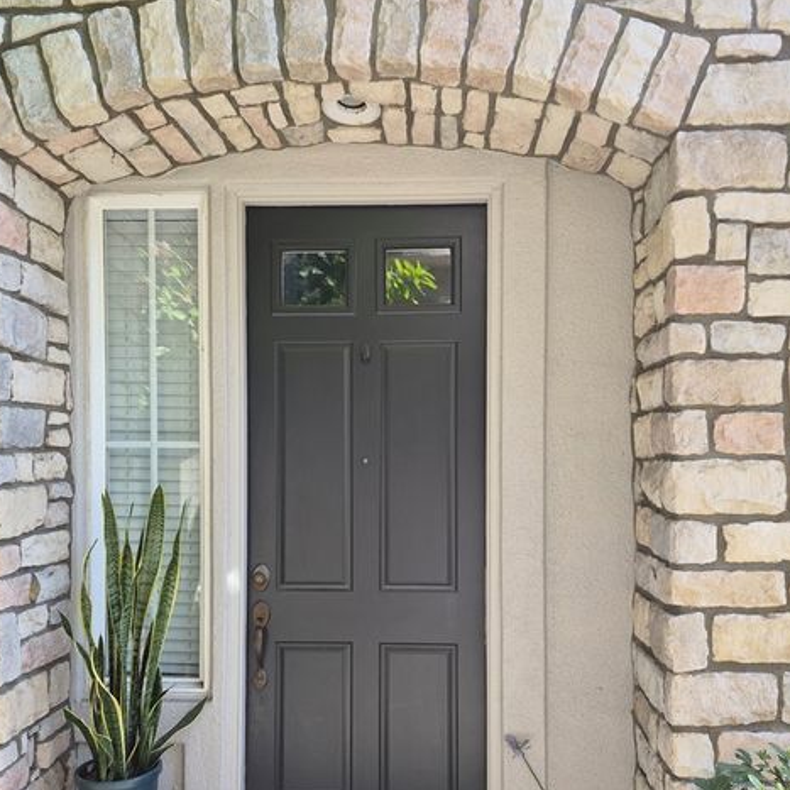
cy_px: 478
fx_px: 749
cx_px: 398
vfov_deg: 55.2
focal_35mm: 29
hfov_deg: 55.6
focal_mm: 5.4
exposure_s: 1/602
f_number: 1.8
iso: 80
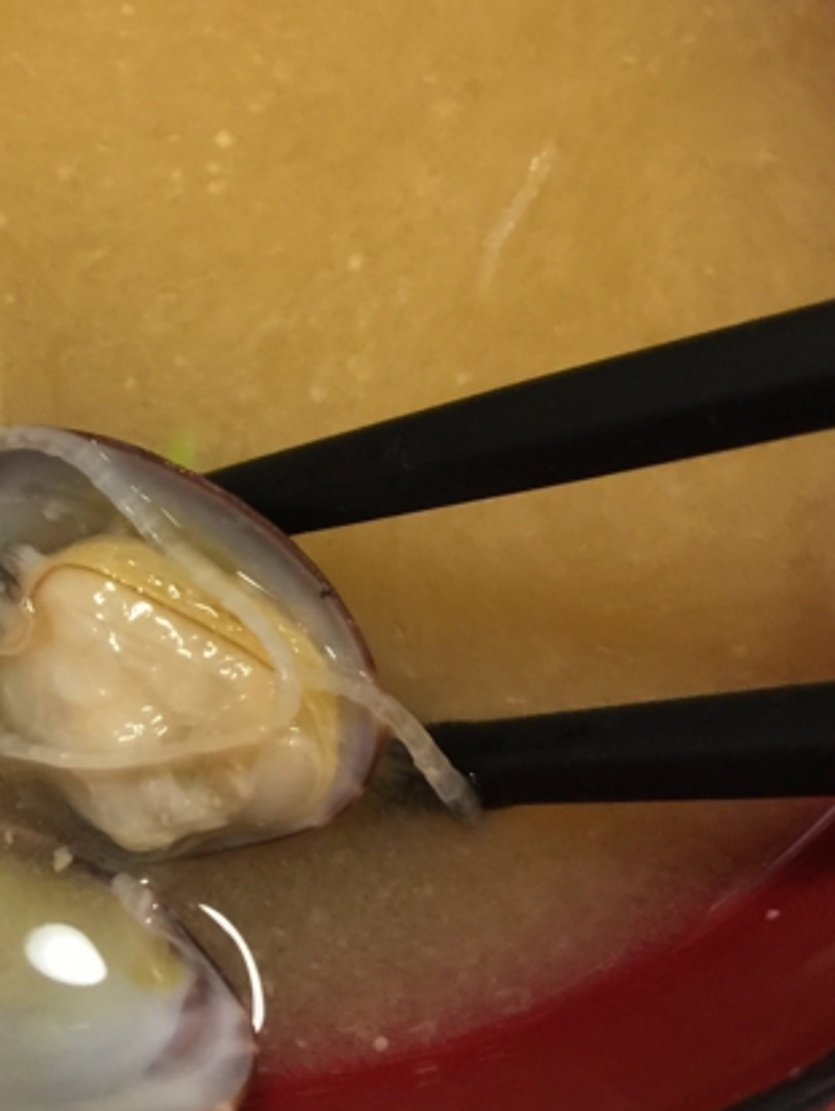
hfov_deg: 25.7
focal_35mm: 56
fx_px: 1799
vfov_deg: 32.8
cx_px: 180
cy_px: 142
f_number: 2.2
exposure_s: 1/15
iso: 80
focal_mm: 4.15
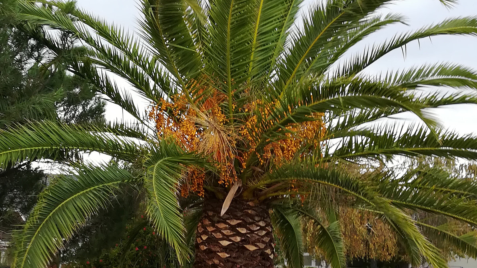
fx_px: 721
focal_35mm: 57
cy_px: 184
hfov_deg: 36.6
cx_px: 238
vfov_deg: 21.0
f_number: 2.2
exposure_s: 1/33.3
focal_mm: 3.83
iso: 100
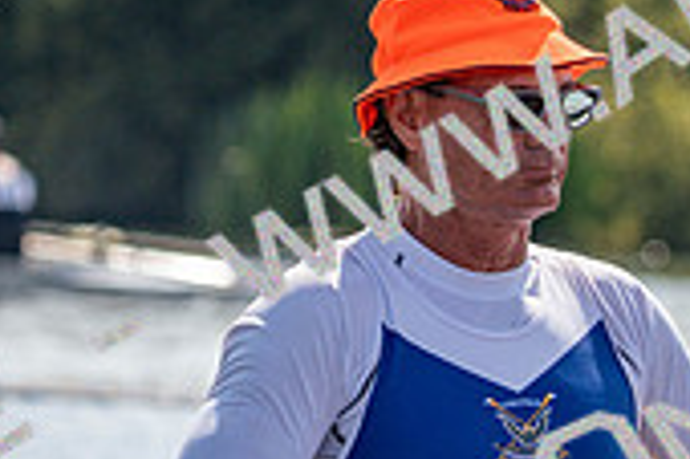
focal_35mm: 684
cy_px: 315
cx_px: 710
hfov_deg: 3.0
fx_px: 13097
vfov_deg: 2.0
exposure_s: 1/1600
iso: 200
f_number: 5.6
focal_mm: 200
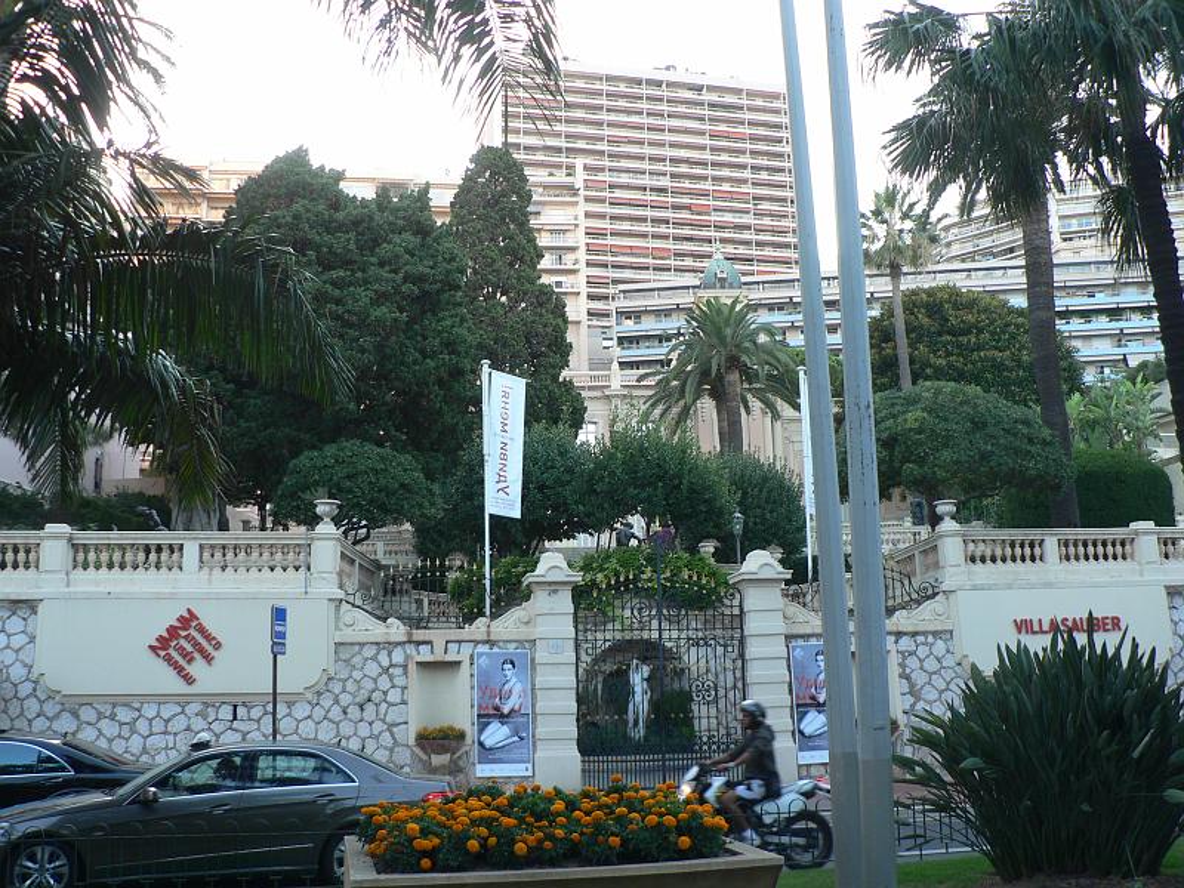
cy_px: 444
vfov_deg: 39.7
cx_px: 592
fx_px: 1231
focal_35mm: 36
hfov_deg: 51.4
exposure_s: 1/100
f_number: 2.8
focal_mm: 6
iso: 80
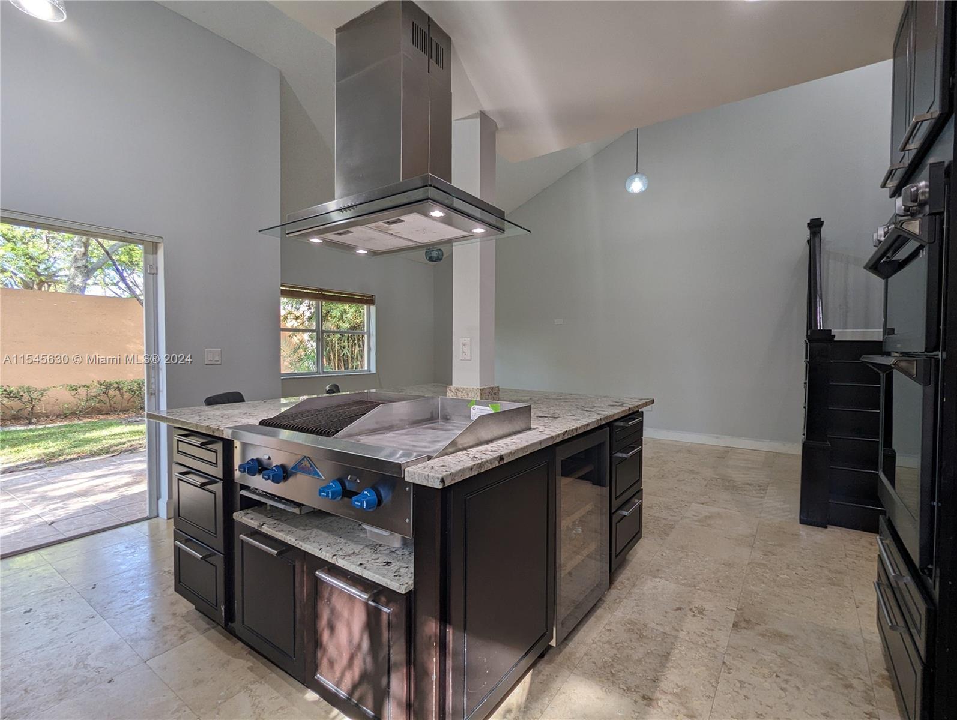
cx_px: 478
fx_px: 443
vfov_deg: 78.2
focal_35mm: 16
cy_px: 360
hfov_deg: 94.4
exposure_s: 1/120
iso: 72
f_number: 2.2
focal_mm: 2.35
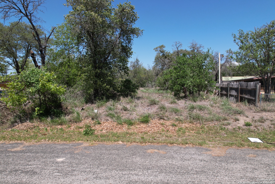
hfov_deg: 78.6
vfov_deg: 57.2
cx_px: 138
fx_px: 168
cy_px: 92
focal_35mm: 22
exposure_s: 1/100
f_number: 2.8
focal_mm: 8.38
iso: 100
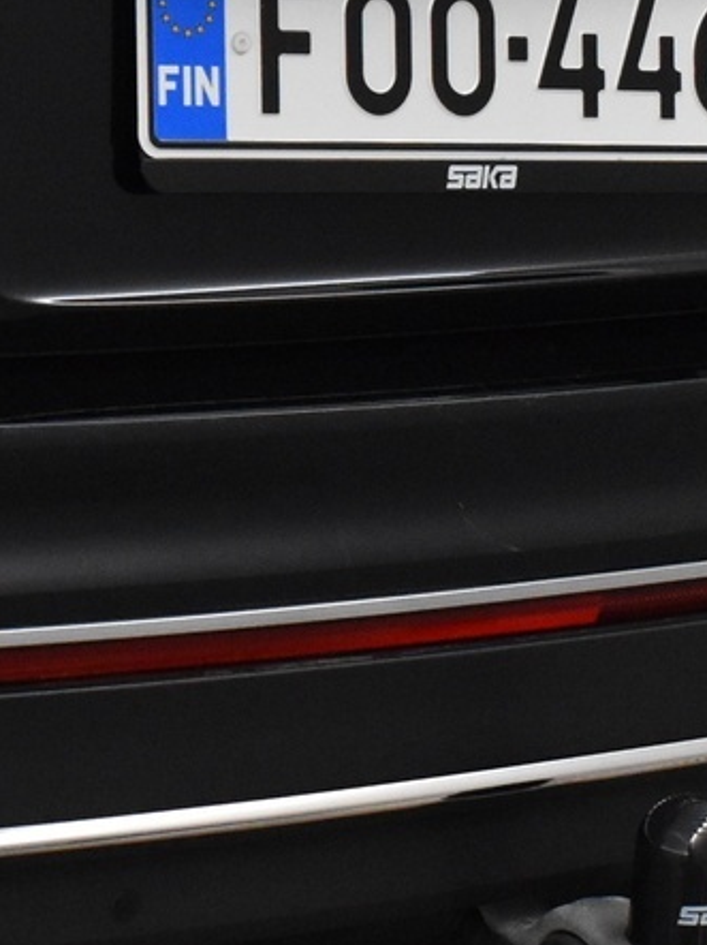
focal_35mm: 148
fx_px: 4034
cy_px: 182
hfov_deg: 9.8
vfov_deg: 13.3
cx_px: -223
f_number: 6.3
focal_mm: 28
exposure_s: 1/125
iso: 3200
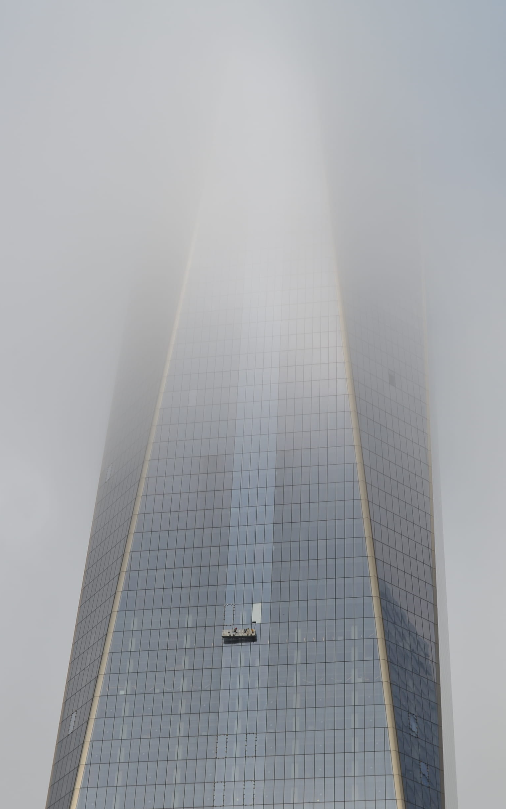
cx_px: 243
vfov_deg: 27.8
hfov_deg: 17.6
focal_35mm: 74
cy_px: 401
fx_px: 1633
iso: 125
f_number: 11
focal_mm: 48
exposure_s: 1/125
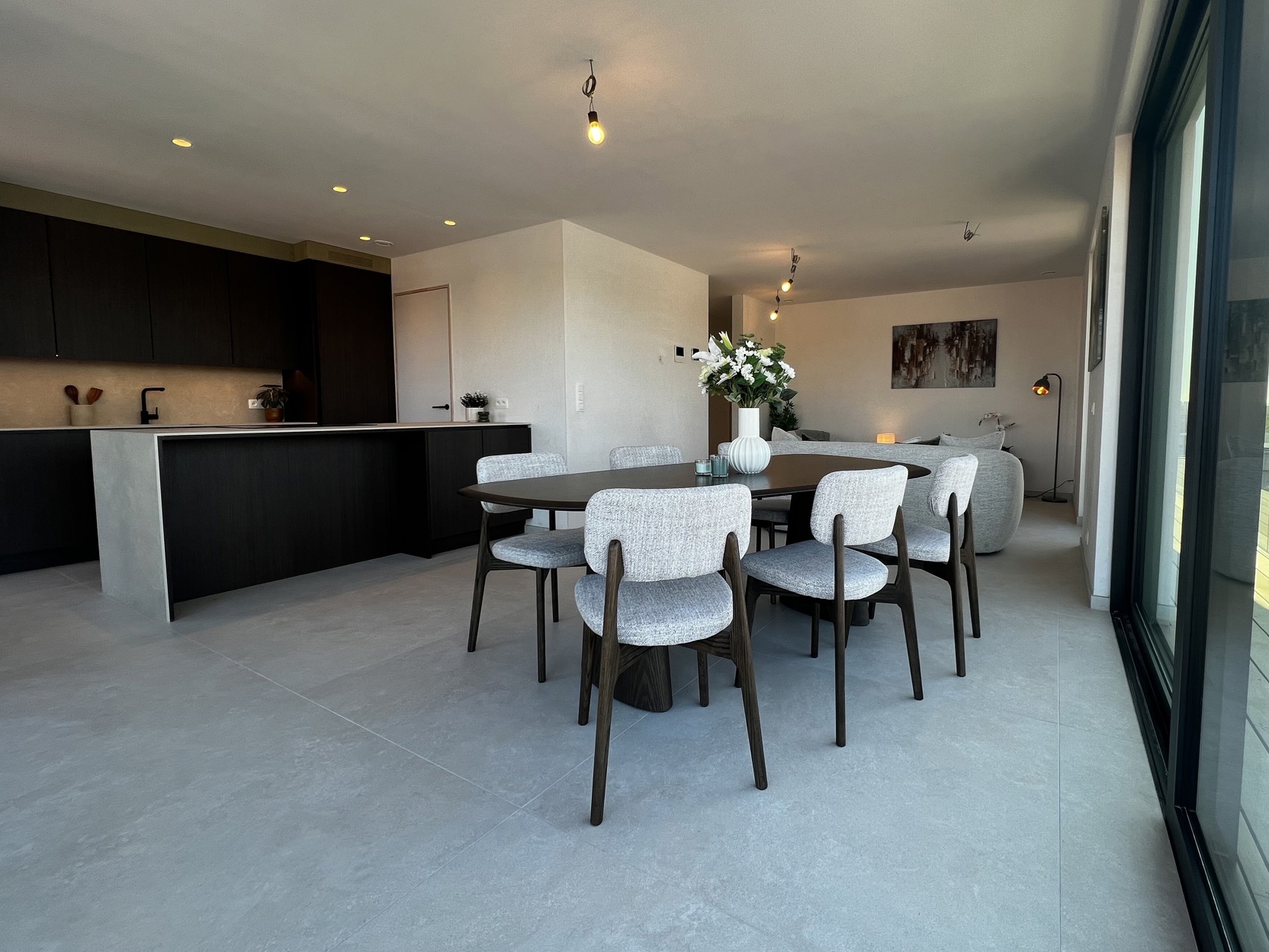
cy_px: 454
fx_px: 550
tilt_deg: -3.8
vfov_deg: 81.7
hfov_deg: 97.8
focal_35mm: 15
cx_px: 704
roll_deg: +0.3
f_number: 1.8
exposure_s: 1/136
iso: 32
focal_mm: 1.57
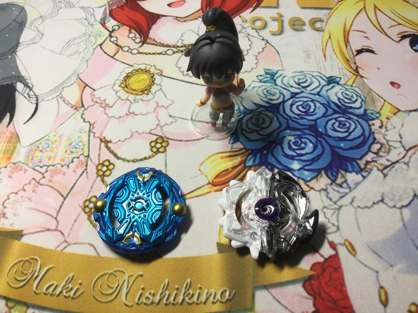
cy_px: 156
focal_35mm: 31
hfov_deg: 58.4
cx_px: 209
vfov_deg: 45.4
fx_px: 374
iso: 25
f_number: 2.4
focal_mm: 3.3
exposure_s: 1/40
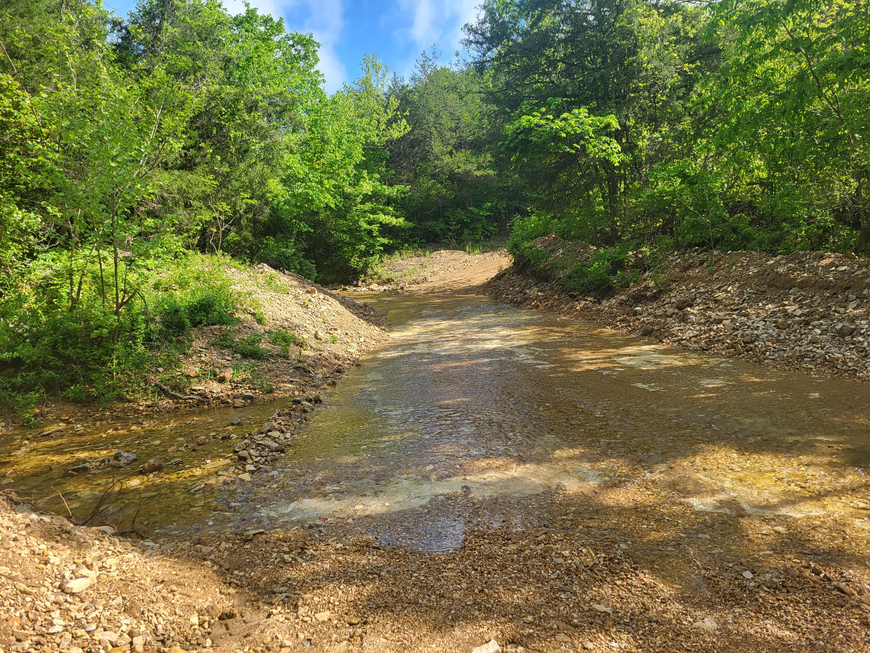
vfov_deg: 53.1
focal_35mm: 26
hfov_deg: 67.3
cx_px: 435
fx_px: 653
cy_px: 326
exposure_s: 1/816
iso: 40
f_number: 1.8
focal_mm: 5.4
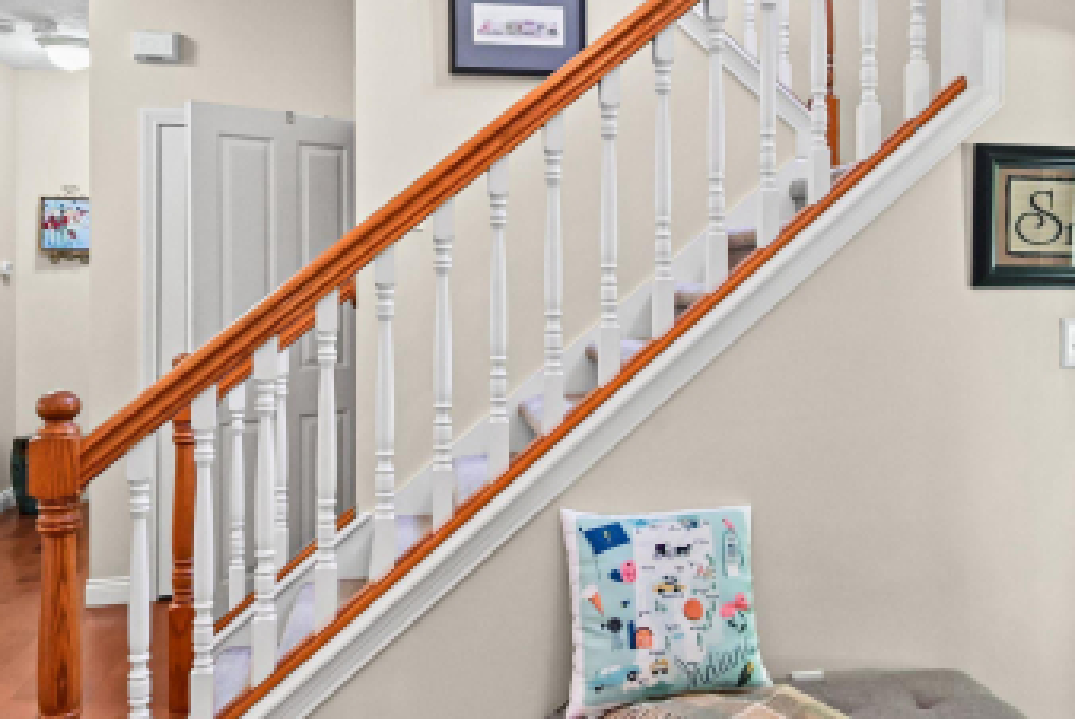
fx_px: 926
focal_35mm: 31
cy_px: 258
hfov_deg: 60.0
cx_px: 606
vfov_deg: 42.0
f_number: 6.3
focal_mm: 14
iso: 4000
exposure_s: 1/25
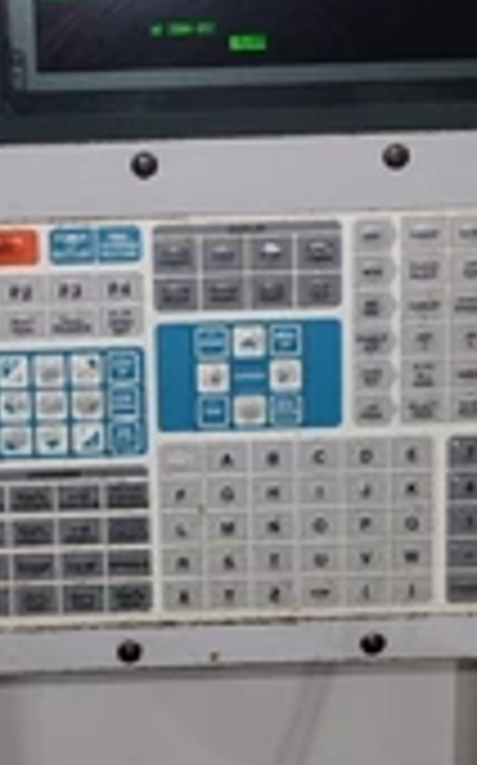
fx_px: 1354
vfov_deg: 30.6
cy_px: 126
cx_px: 126
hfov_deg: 19.8
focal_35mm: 65
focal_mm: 5.4
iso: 100
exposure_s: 1/60
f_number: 1.8
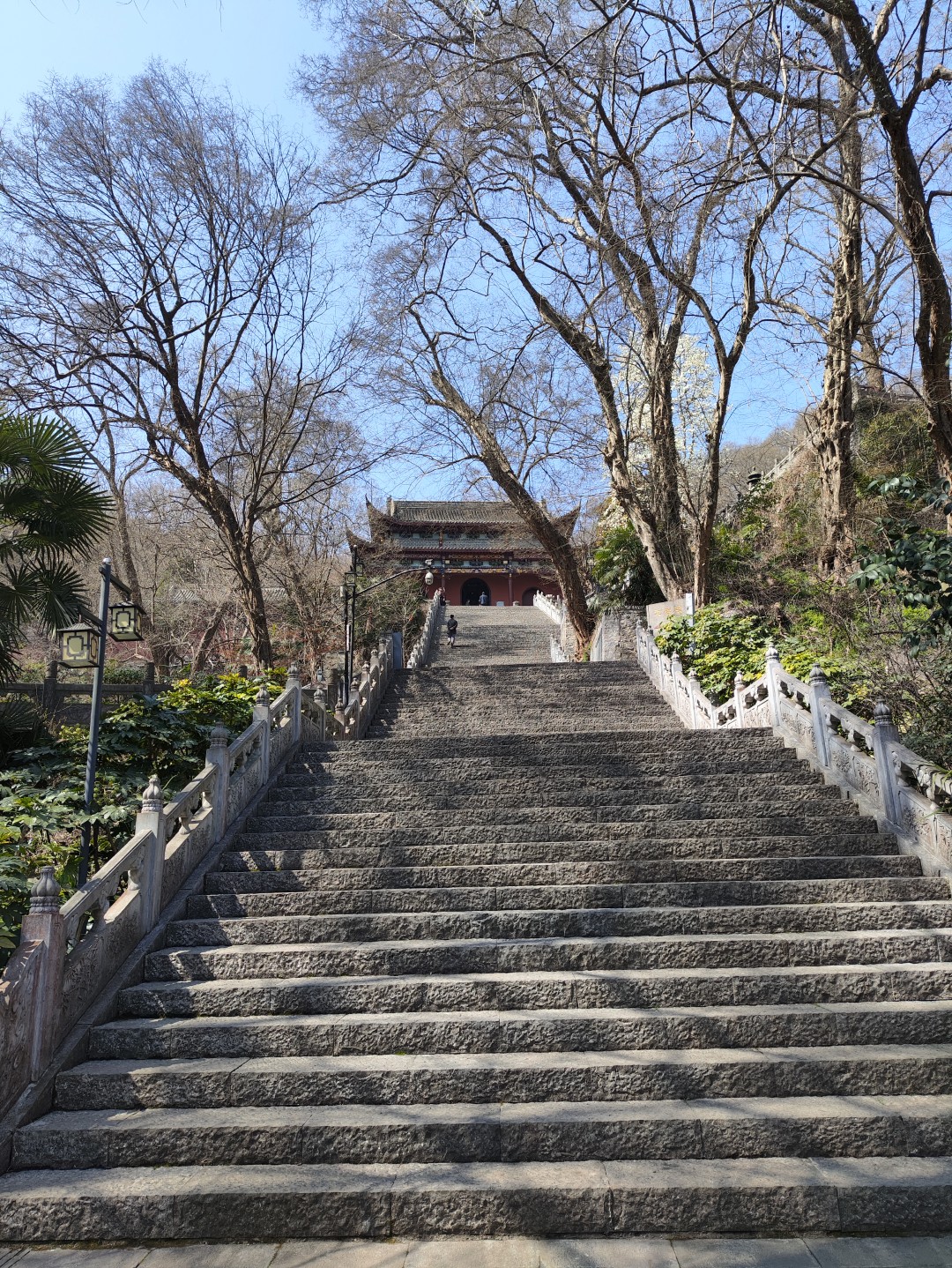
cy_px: 634
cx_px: 476
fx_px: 879
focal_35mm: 24
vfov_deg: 71.6
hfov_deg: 56.9
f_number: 1.8
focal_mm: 4.68
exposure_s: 1/621
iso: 50
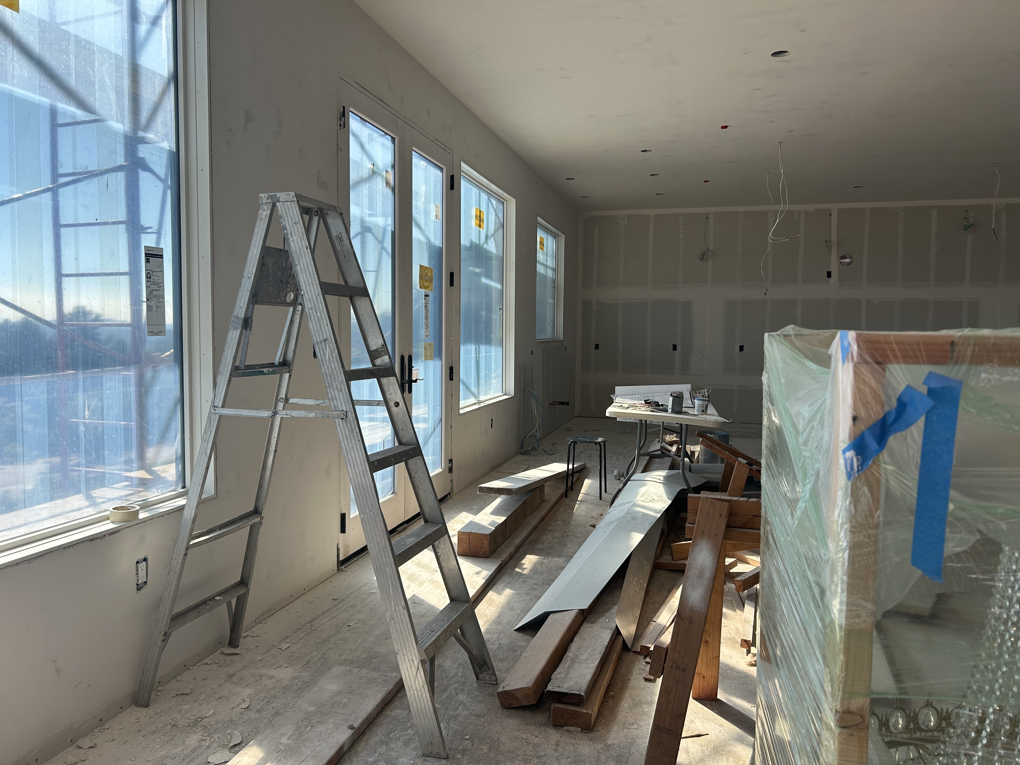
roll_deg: -0.7
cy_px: 382
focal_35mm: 26
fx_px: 766
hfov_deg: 67.3
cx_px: 510
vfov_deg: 53.1
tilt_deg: -3.2
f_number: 1.5
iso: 50
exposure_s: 1/1000
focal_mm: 5.7
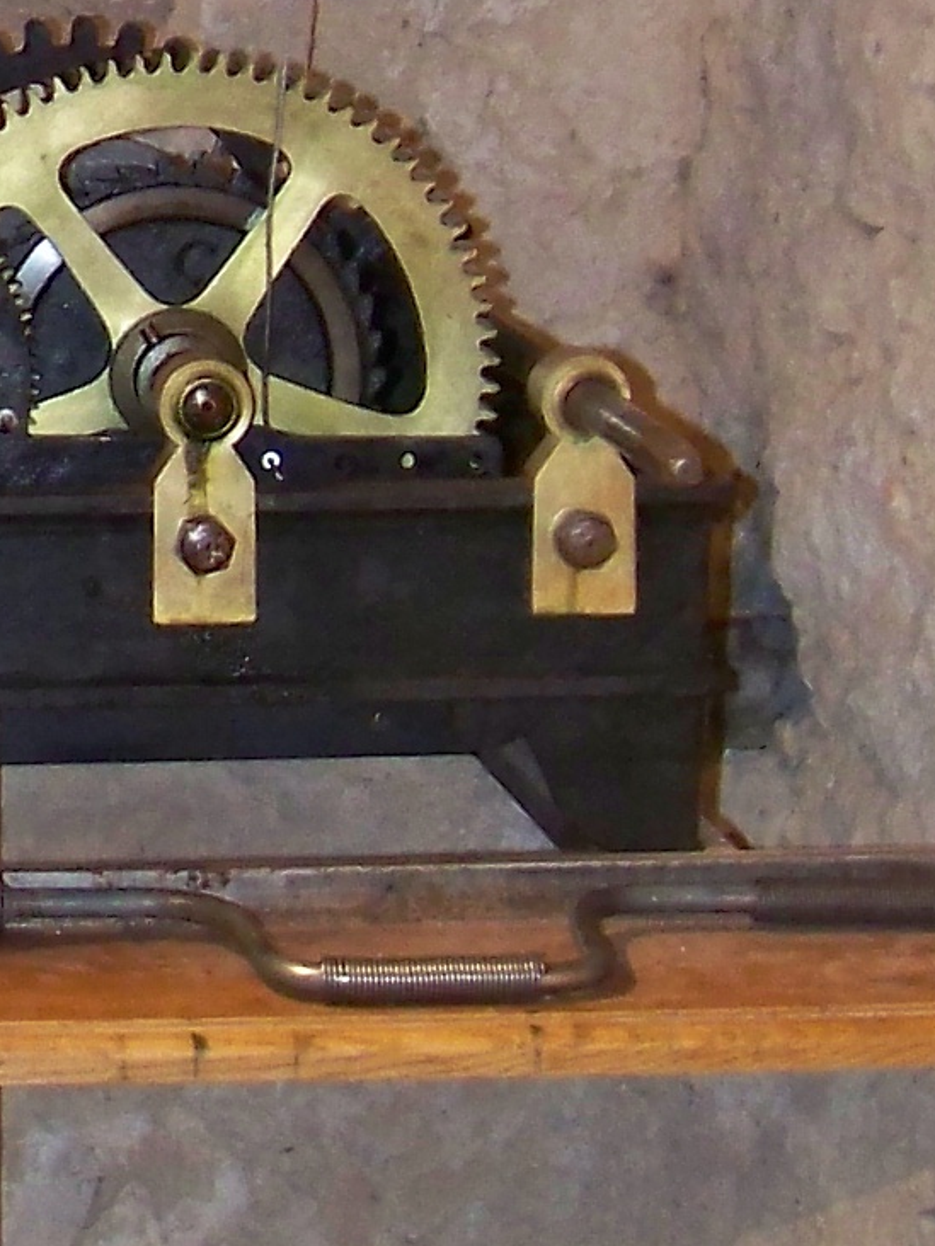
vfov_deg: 13.0
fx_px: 5438
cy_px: 252
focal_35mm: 151
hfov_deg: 9.5
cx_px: -579
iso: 200
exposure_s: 1/30
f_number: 2.8
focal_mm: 5.85
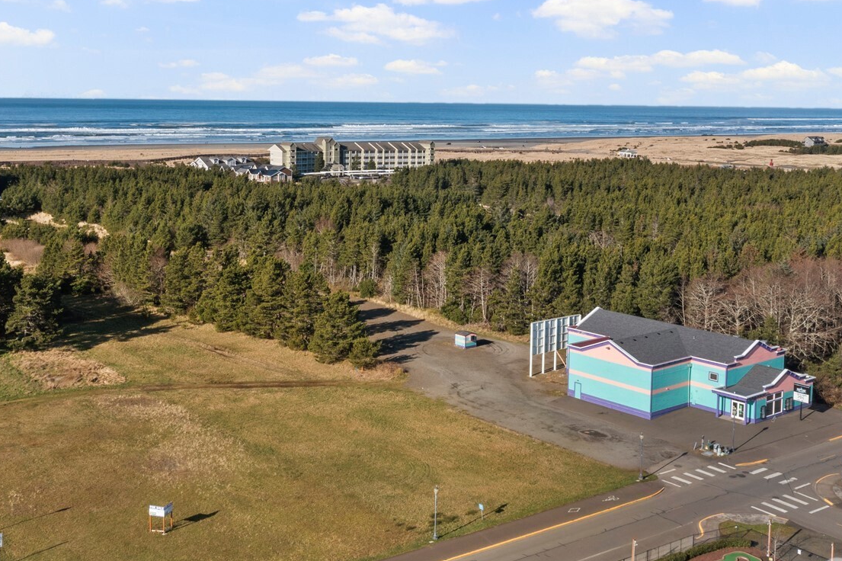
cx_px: 358
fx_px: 1005
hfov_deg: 45.3
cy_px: 175
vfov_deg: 30.9
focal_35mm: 43
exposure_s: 1/200
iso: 100
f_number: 8
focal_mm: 10.26
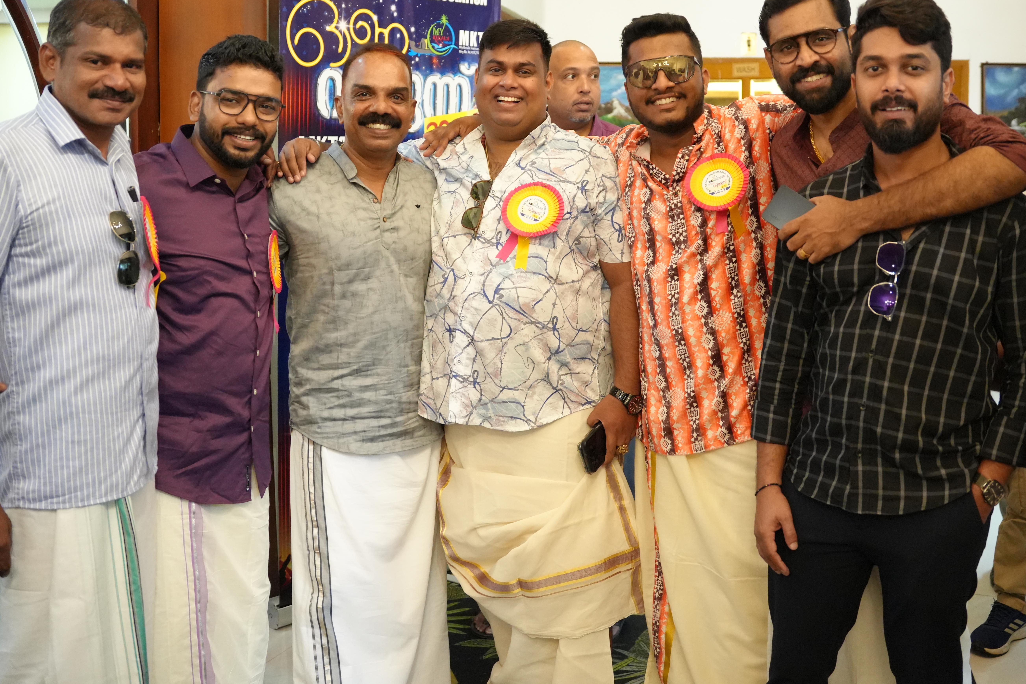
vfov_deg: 33.9
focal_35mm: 39
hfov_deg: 49.4
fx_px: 1115
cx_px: 554
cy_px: 247
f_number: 2.8
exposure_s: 1/160
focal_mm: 29.1
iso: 6400
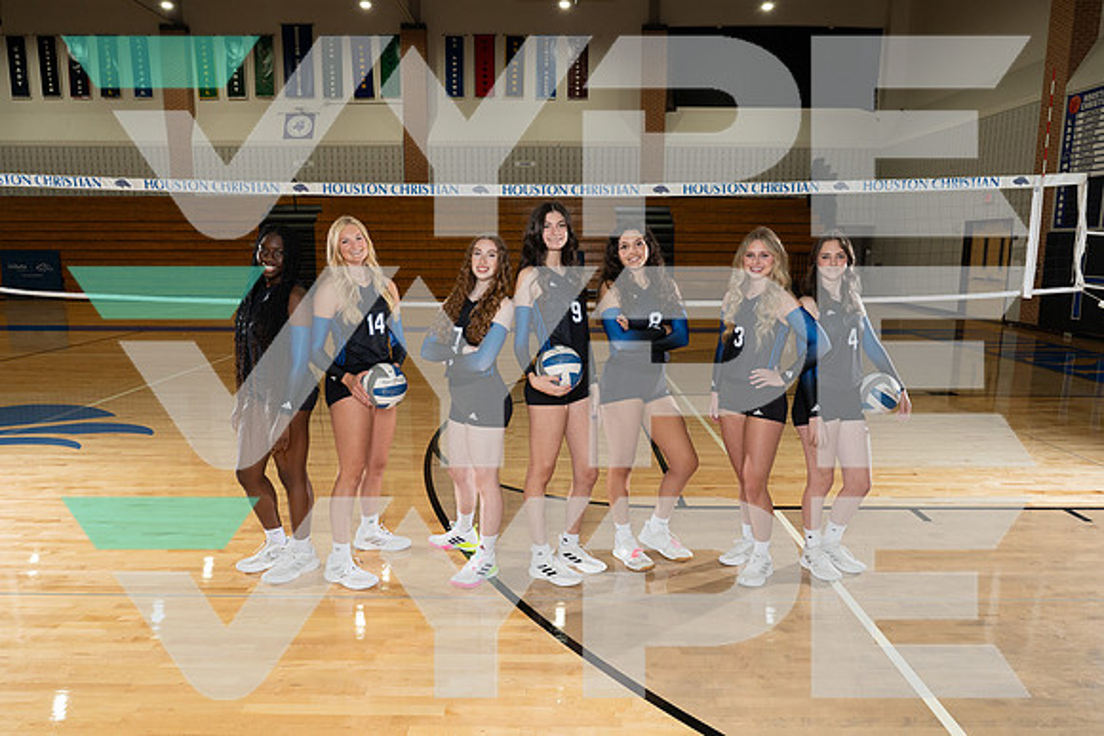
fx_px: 767
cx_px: 552
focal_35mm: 25
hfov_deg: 71.5
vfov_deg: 51.3
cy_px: 368
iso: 1250
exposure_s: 1/250
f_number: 8
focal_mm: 25
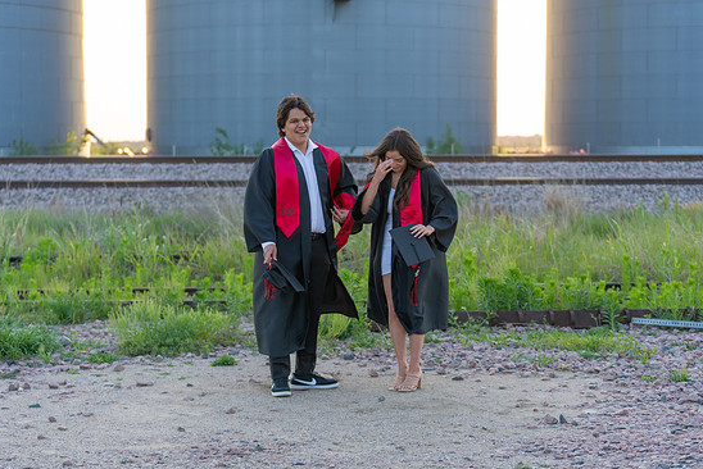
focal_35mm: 77
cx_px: 357
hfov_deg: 26.3
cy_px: 226
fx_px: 1504
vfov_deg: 17.7
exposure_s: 1/320
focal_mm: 70
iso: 160
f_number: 2.8
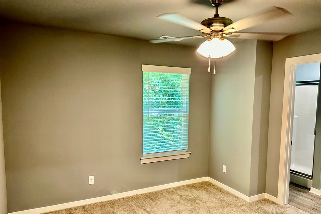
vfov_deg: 49.4
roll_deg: -0.8
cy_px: 121
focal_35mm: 26
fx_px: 232
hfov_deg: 69.4
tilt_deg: -5.2
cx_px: 166
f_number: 1.78
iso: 160
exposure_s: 1/60
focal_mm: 6.86
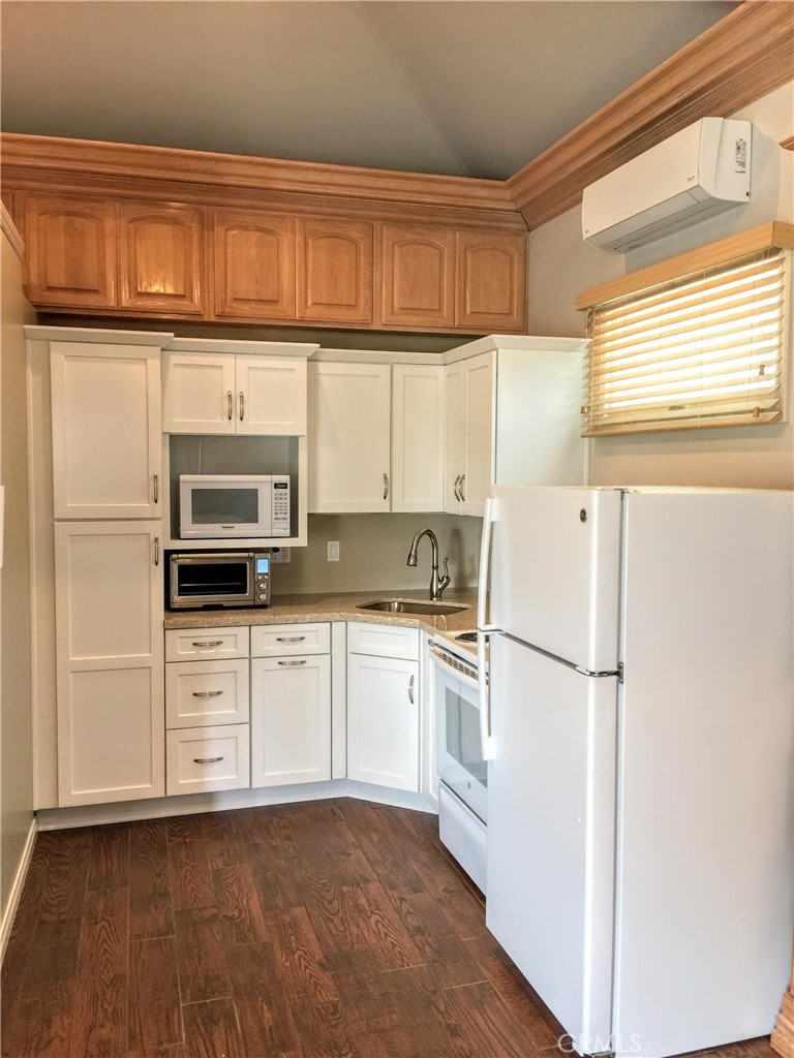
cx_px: 397
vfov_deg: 61.7
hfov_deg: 48.2
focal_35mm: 29
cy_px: 529
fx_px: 887
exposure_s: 1/15
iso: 40
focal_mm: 4.15
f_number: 2.2
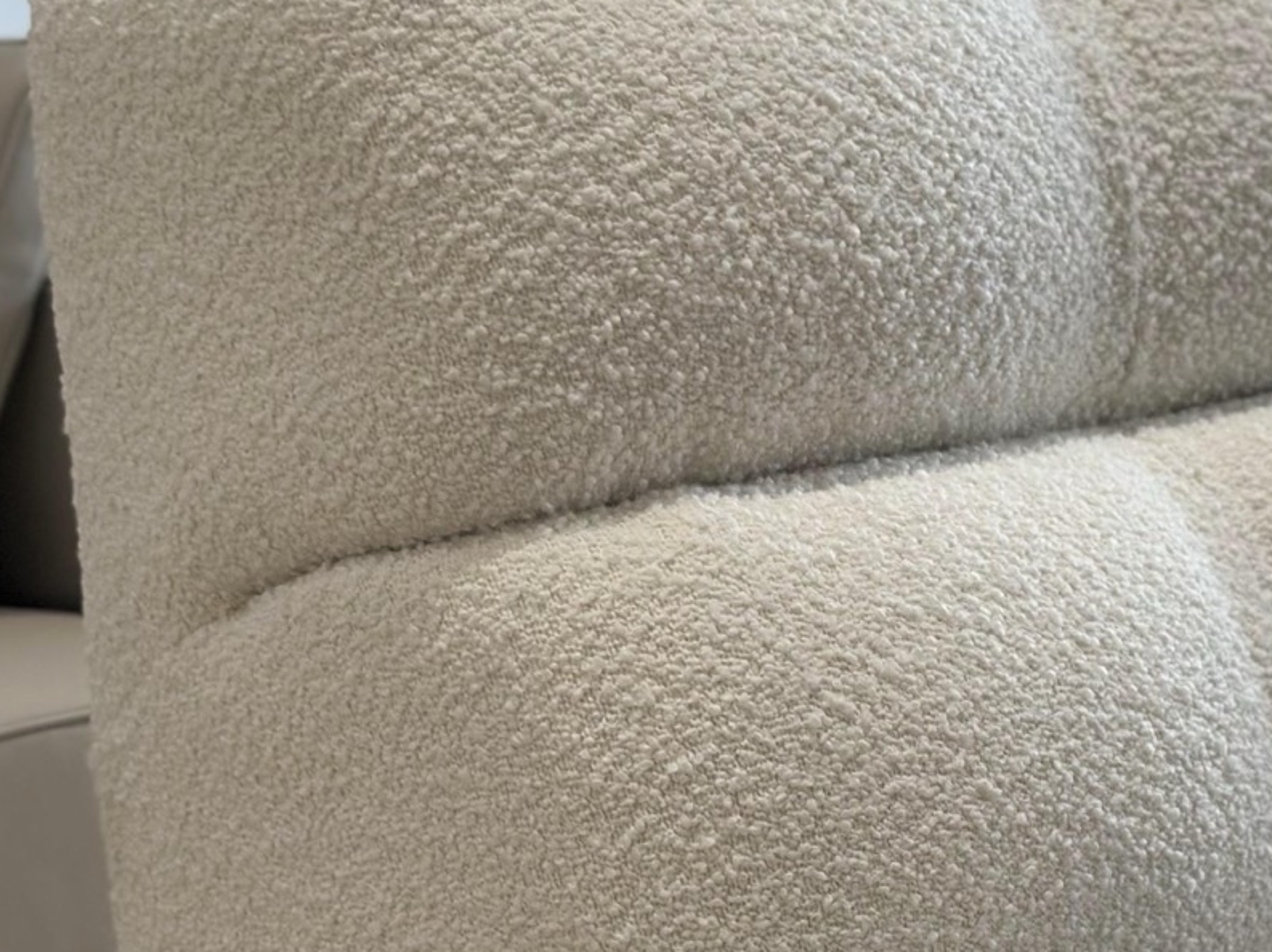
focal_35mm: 109
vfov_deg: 13.4
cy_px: 962
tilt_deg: -14.8
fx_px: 4003
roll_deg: +0.9
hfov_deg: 18.0
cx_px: 887
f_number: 1.78
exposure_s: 1/258
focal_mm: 6.86
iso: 80
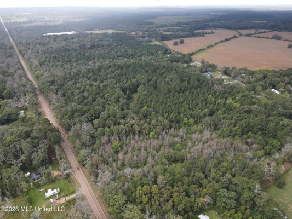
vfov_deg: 56.8
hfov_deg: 71.6
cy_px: 110
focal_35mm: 24
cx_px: 146
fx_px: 202
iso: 100
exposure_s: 1/120
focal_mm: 4.5
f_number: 2.8
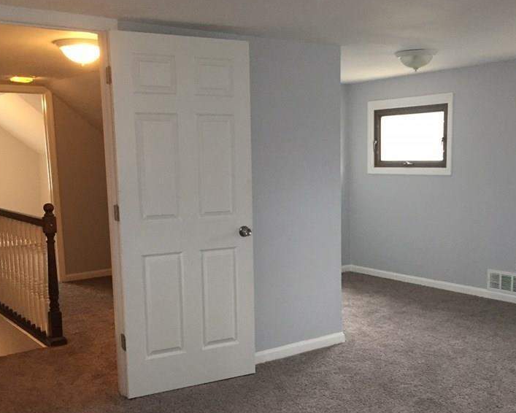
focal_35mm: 41
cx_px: 281
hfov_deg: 44.7
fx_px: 626
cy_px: 248
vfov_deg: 36.4
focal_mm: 4.15
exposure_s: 1/30
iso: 200
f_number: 2.2
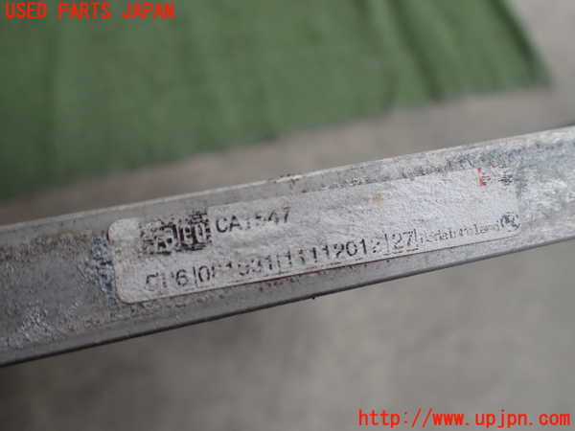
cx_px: 288
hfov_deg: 60.0
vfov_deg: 46.8
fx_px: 498
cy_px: 216
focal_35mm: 30
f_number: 2.3
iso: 160
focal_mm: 5.4
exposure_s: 1/125
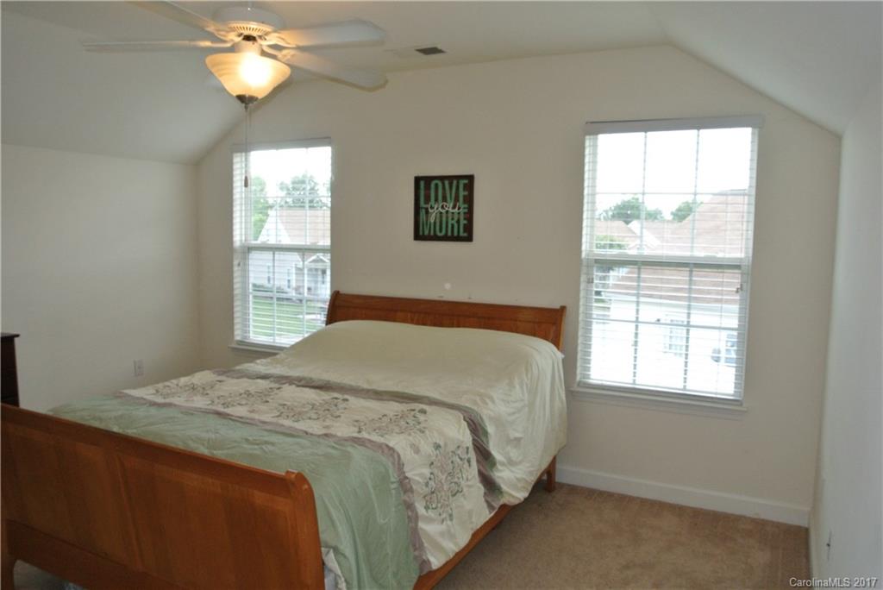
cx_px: 442
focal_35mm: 27
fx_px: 663
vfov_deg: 48.0
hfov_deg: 67.4
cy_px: 295
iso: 400
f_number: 8
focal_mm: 10
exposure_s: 1/60
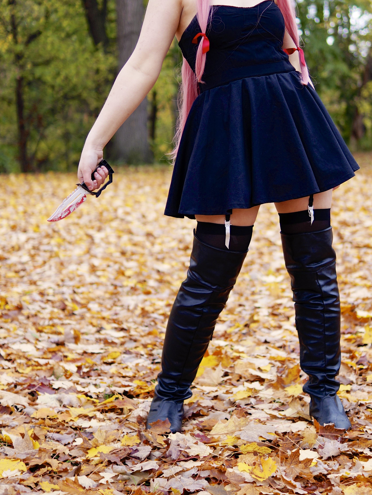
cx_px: 227
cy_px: 152
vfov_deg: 26.9
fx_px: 1027
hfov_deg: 20.5
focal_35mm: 72
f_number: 1.8
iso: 100
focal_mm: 35
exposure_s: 1/640
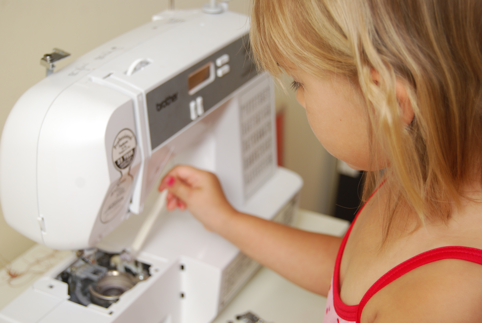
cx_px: 241
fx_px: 804
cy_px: 162
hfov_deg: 33.4
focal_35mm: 60
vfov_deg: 22.7
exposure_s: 1/60
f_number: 5
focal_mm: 40
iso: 200
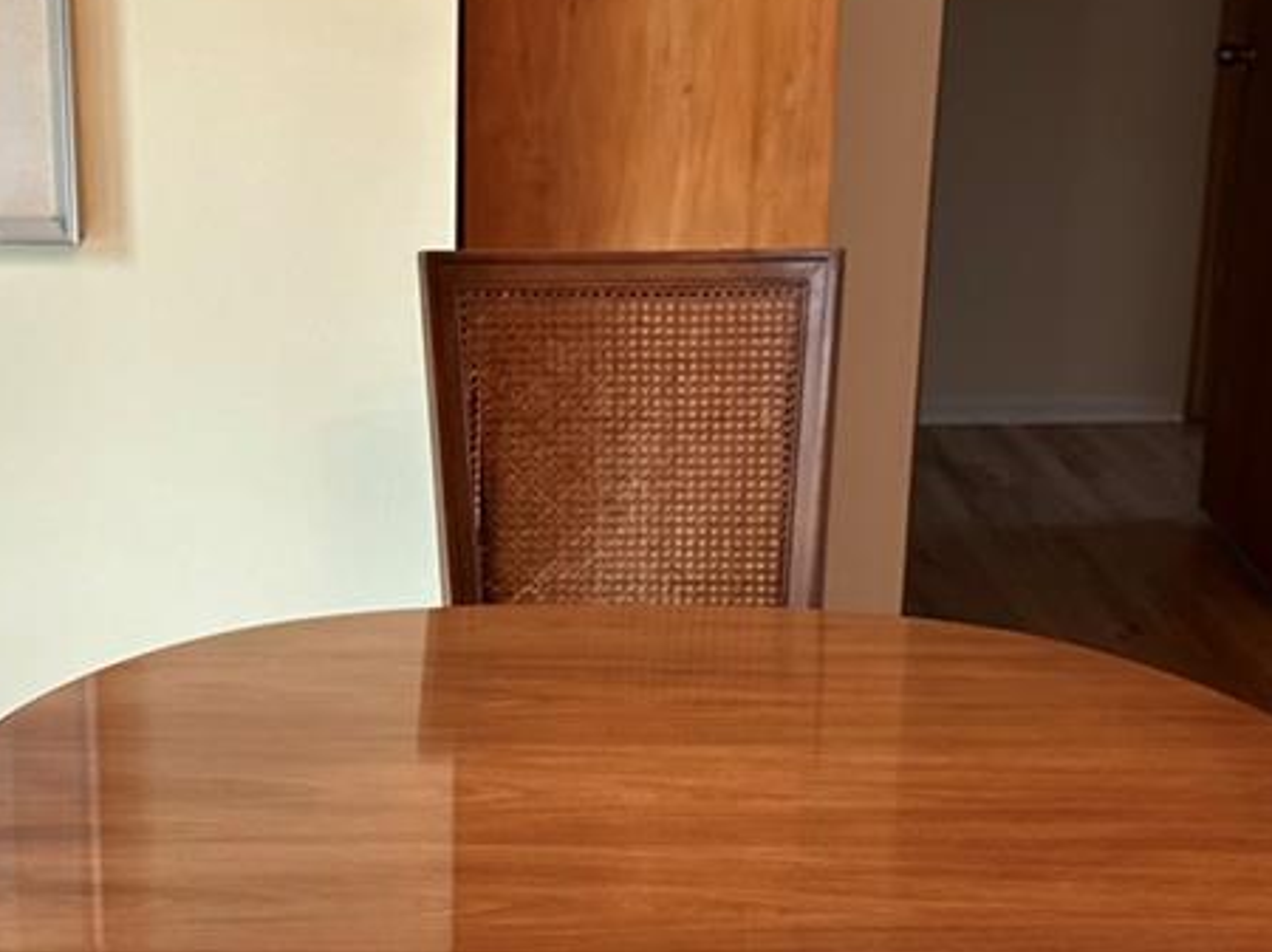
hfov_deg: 23.8
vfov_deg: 17.8
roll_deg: +0.6
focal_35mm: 82
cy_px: 771
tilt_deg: -19.5
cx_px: 512
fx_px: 3012
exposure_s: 1/60
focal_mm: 6.86
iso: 125
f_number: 1.78
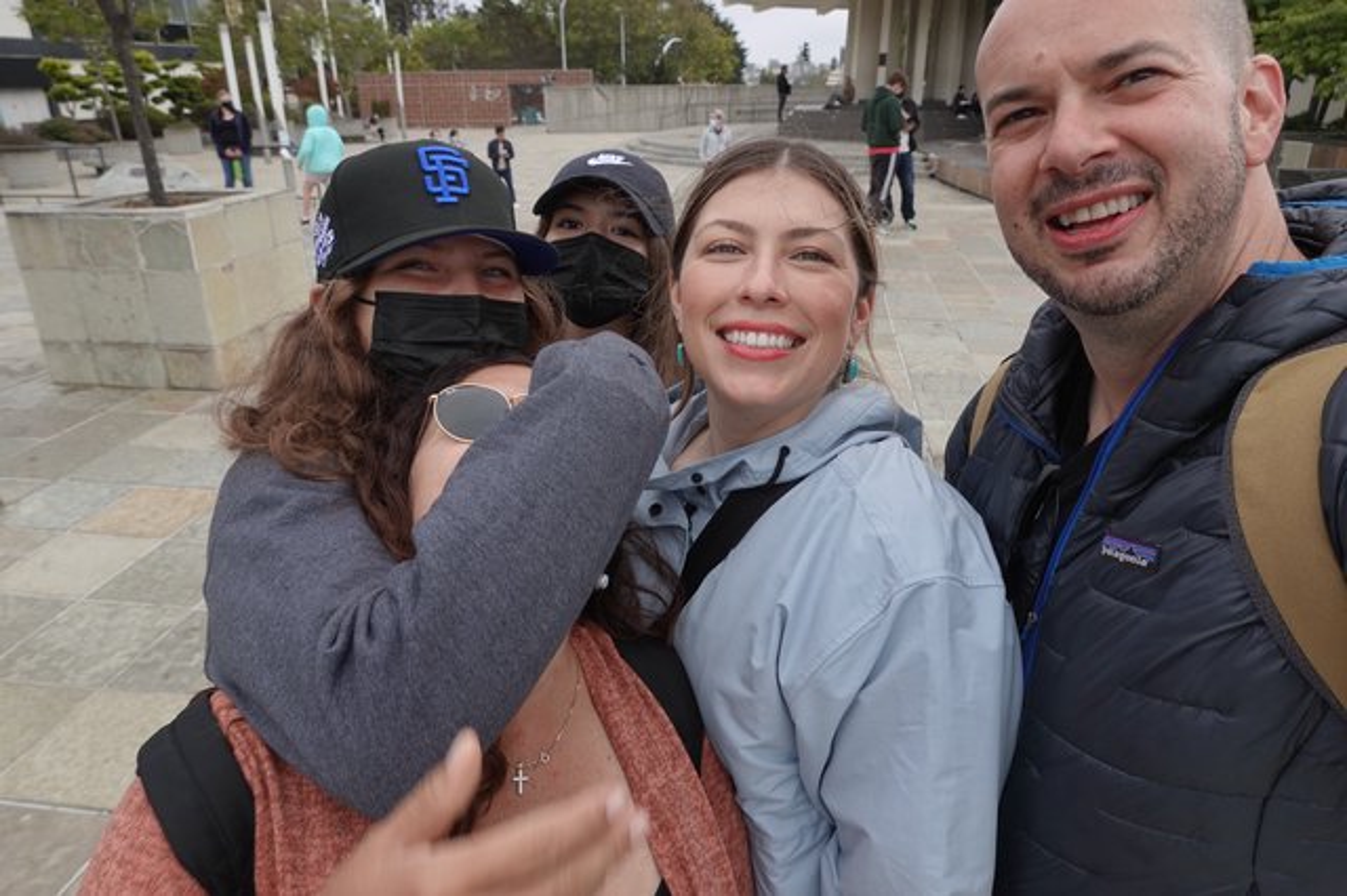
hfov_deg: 73.8
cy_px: 448
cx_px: 674
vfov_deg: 53.1
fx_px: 897
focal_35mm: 24
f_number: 3.5
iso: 100
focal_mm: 9
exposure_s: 1/200
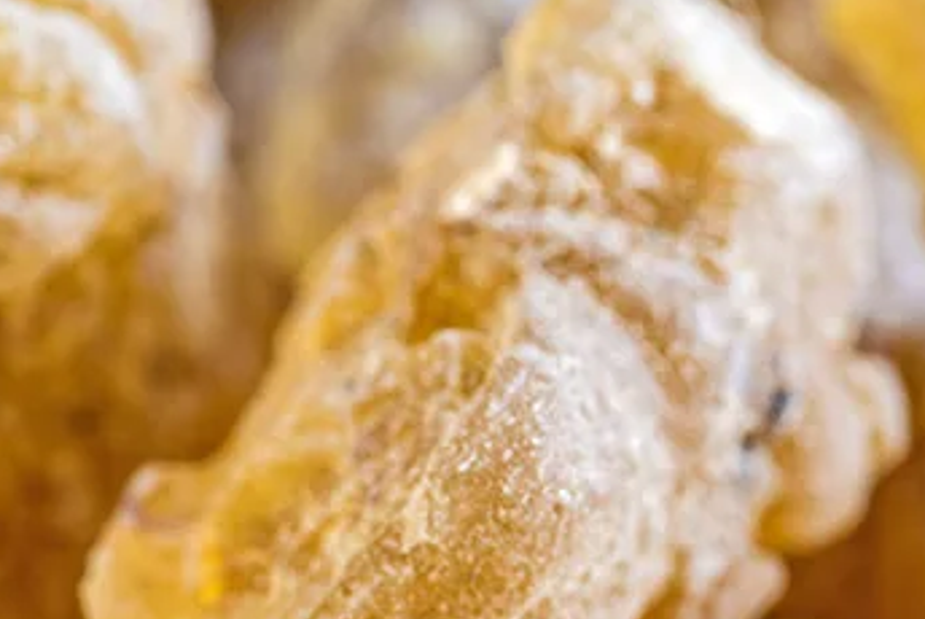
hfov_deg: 5.6
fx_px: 9412
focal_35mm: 366
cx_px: 1148
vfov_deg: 3.7
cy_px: 899
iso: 200
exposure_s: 1/1.67
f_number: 22
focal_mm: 105
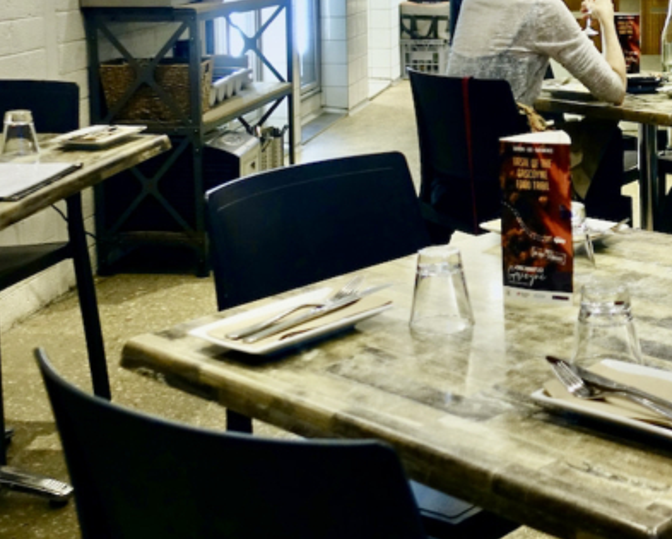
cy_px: 69
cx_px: 588
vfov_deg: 25.2
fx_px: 1174
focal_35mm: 59
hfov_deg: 30.7
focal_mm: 8.8
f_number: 1.8
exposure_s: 1/30
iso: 500
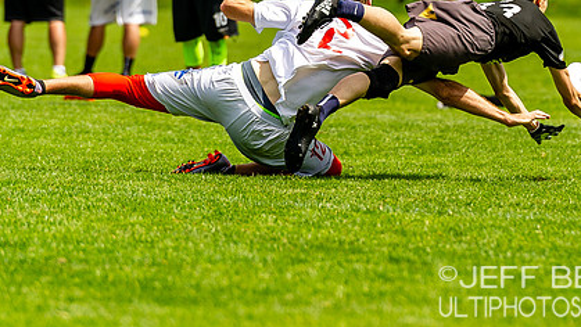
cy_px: 8
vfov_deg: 2.5
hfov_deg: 4.4
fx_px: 7520
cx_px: 447
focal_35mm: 488
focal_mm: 200
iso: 450
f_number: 4
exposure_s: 1/2500
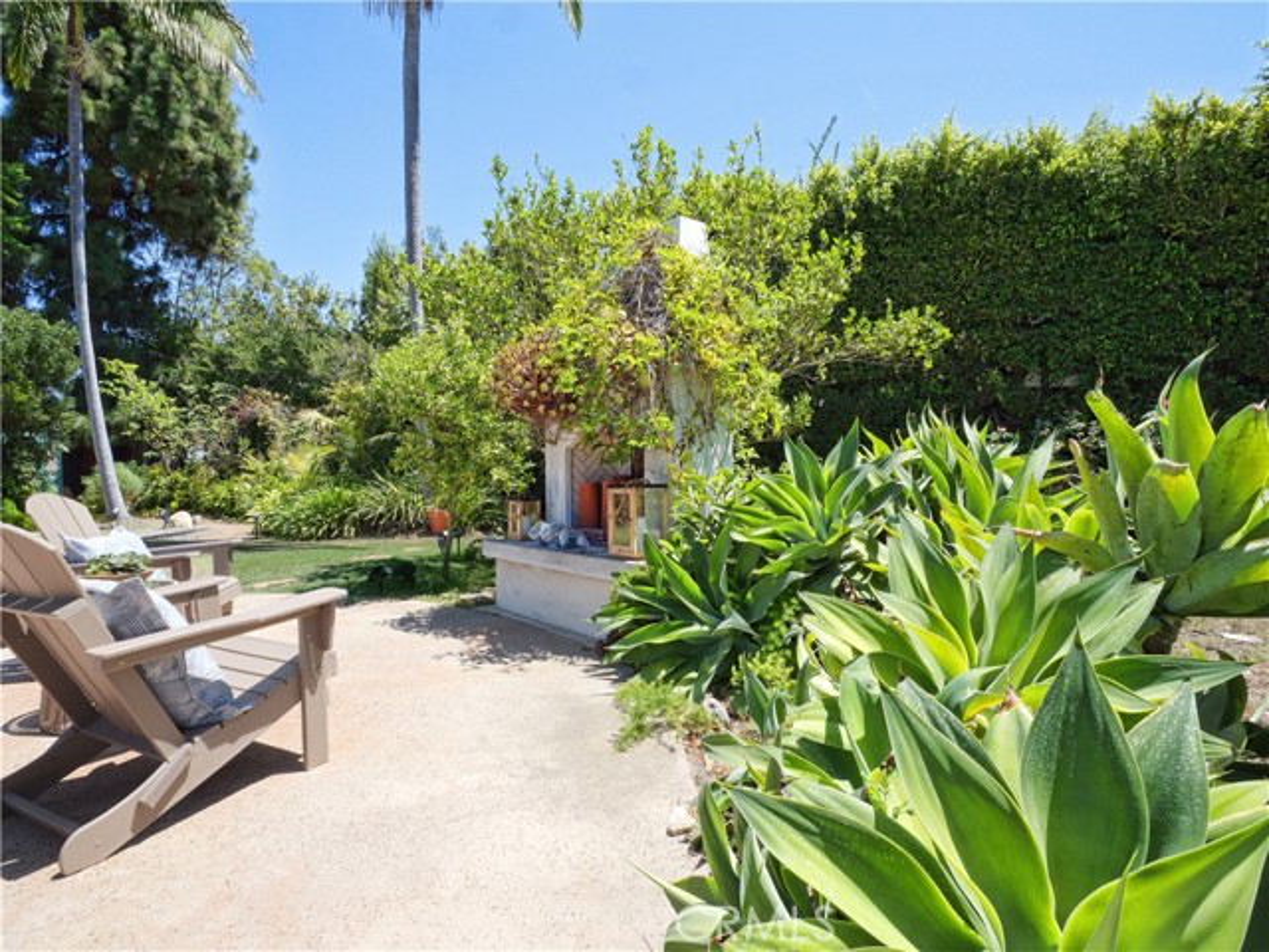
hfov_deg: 87.8
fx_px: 660
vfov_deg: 71.6
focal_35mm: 18
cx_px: 634
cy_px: 476
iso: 200
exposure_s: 1/60
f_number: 14
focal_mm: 9
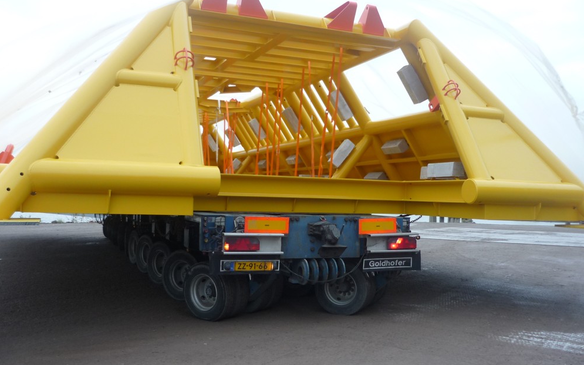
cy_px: 181
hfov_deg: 54.0
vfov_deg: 35.3
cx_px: 289
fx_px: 573
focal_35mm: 36
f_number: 2.8
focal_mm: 5.5
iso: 100
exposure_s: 1/40
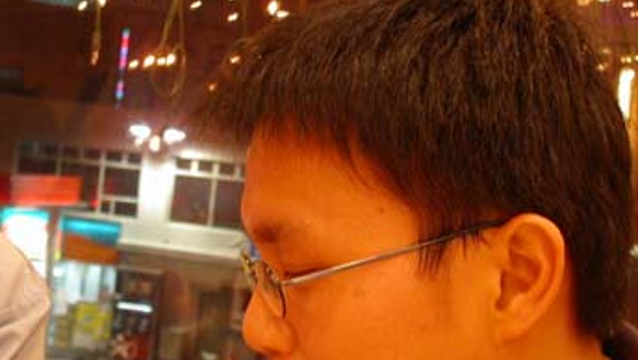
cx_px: 319
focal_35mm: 61
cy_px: 237
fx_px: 1033
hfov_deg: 34.3
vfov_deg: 19.7
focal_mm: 11.3
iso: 200
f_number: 3.5
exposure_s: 1/15
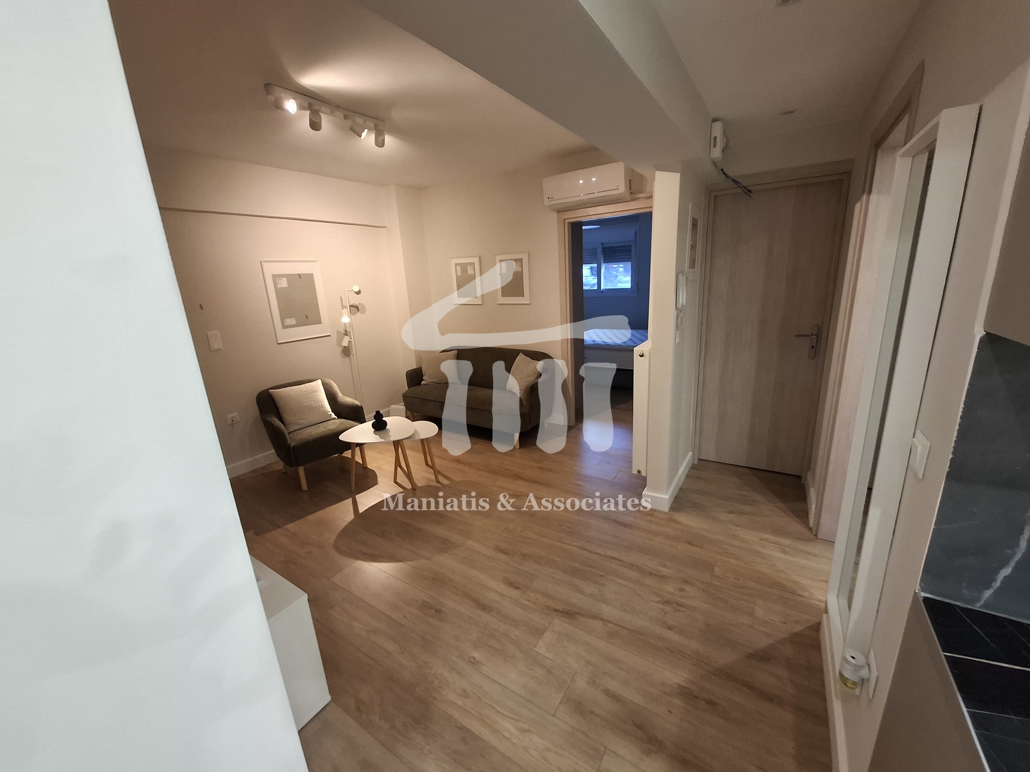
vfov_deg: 89.9
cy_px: 386
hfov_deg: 106.2
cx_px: 515
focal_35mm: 13
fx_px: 387
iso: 200
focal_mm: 1.74
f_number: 2.2
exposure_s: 1/25
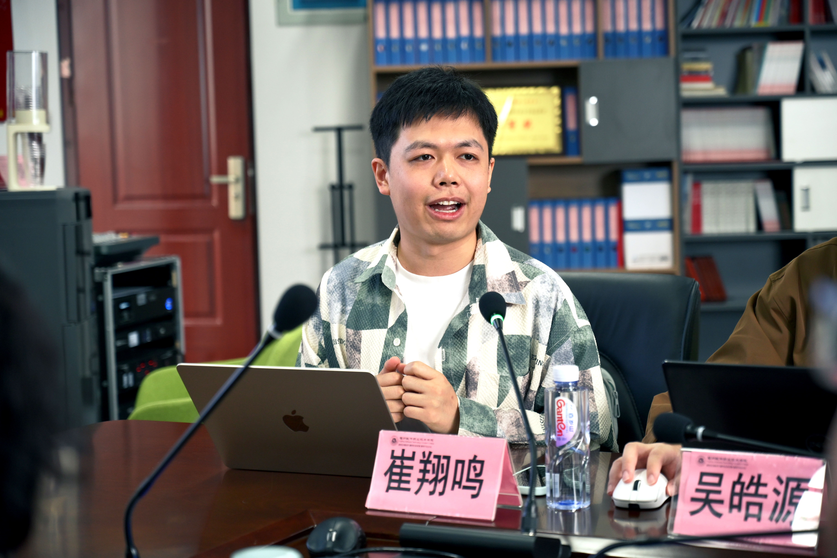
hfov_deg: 28.8
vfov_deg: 19.5
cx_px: 418
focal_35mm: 70
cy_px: 279
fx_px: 1627
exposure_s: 1/125
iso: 1000
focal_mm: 70
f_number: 4
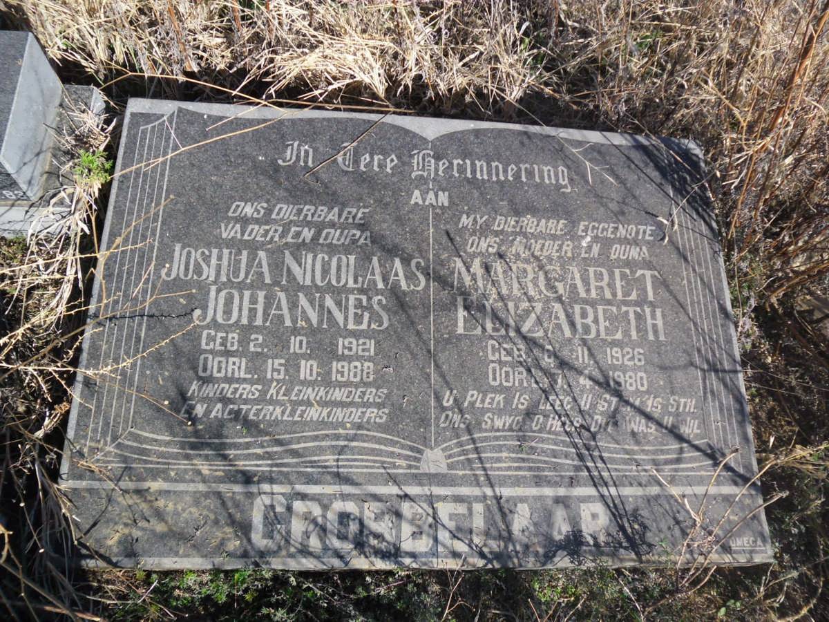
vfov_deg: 51.4
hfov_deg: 65.3
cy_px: 311
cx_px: 414
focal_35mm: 27
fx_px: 647
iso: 80
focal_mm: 4.9
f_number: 3.5
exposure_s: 1/534
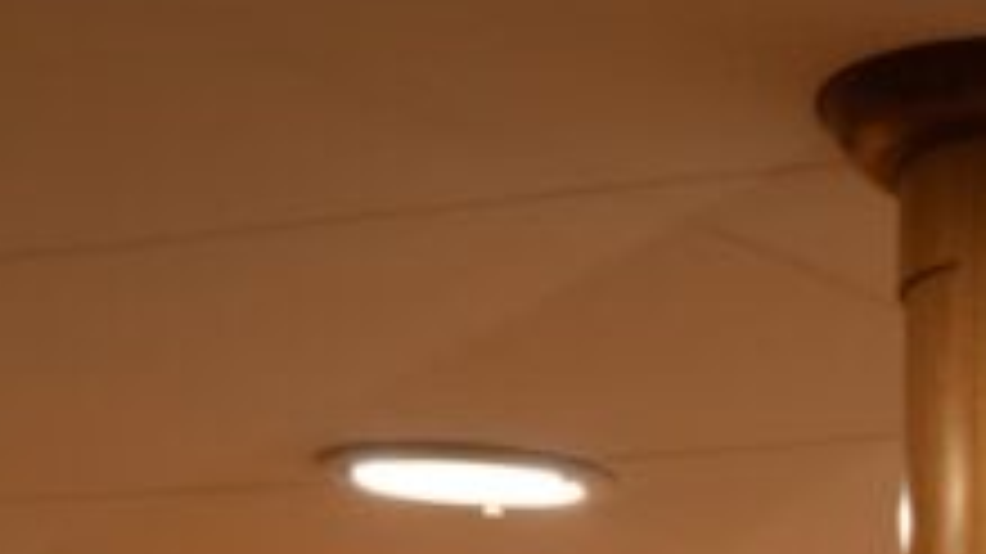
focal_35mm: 137
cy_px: 1149
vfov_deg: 8.4
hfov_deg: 13.2
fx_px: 3581
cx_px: 2053
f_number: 3.5
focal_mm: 28
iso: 800
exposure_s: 1/25
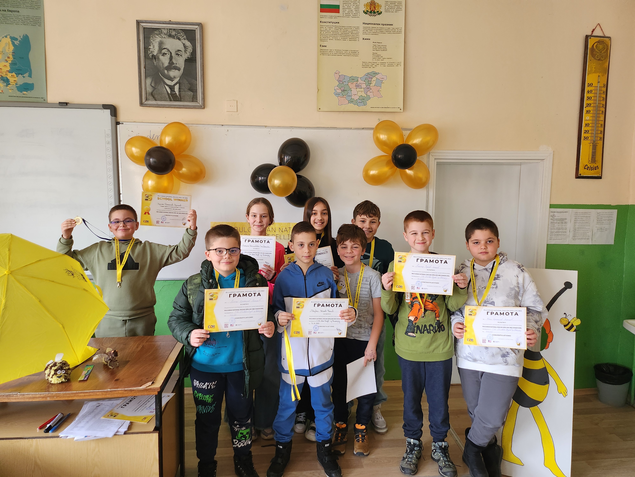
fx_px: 440
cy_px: 238
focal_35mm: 24
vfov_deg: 56.8
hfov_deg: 71.6
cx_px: 318
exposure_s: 1/100
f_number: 1.8
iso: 400
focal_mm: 5
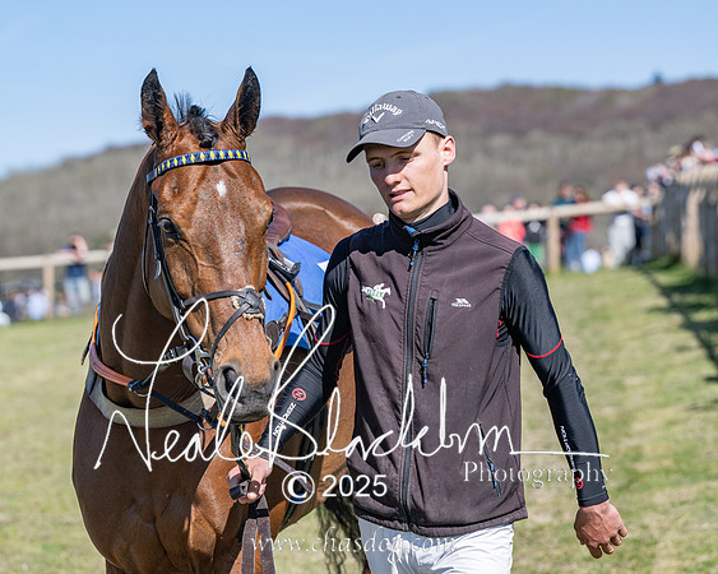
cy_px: 238
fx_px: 2873
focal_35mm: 135
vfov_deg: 11.4
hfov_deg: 14.2
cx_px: 395
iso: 110
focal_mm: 98
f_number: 4
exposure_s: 1/2000
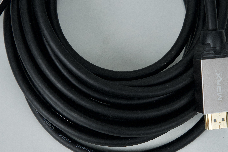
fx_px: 1146
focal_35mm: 181
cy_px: 43
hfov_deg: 11.4
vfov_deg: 7.6
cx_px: 129
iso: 400
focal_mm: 70
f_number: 5
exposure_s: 1/160
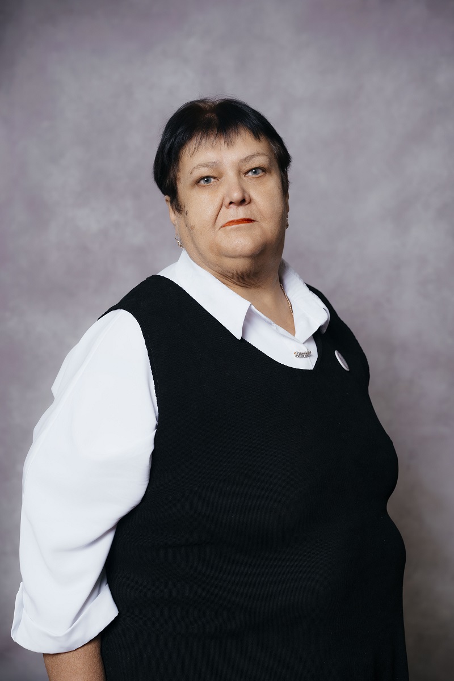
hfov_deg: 27.0
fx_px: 946
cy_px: 340
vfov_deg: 39.6
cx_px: 227
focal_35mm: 50
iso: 50
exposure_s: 1/125
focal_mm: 50
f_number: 4
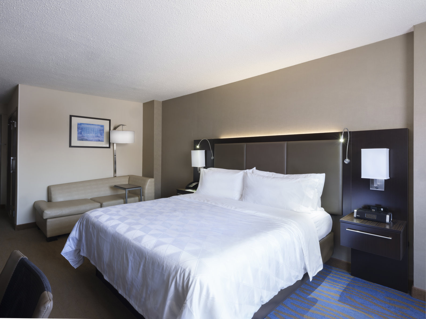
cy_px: 160
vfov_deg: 71.6
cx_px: 213
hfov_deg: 87.8
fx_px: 222
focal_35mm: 18
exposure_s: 15
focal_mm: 23
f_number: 26
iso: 160
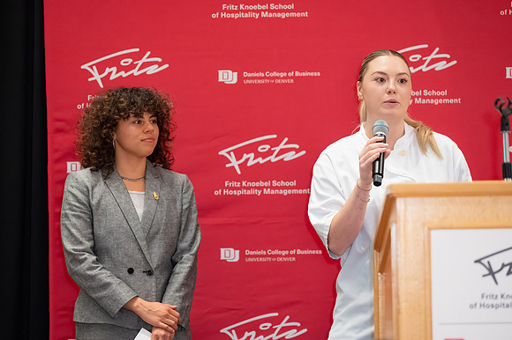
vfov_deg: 8.3
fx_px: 2349
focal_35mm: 165
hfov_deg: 12.4
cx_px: 256
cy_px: 170
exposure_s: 1/100
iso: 8000
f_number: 3.2
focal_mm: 160
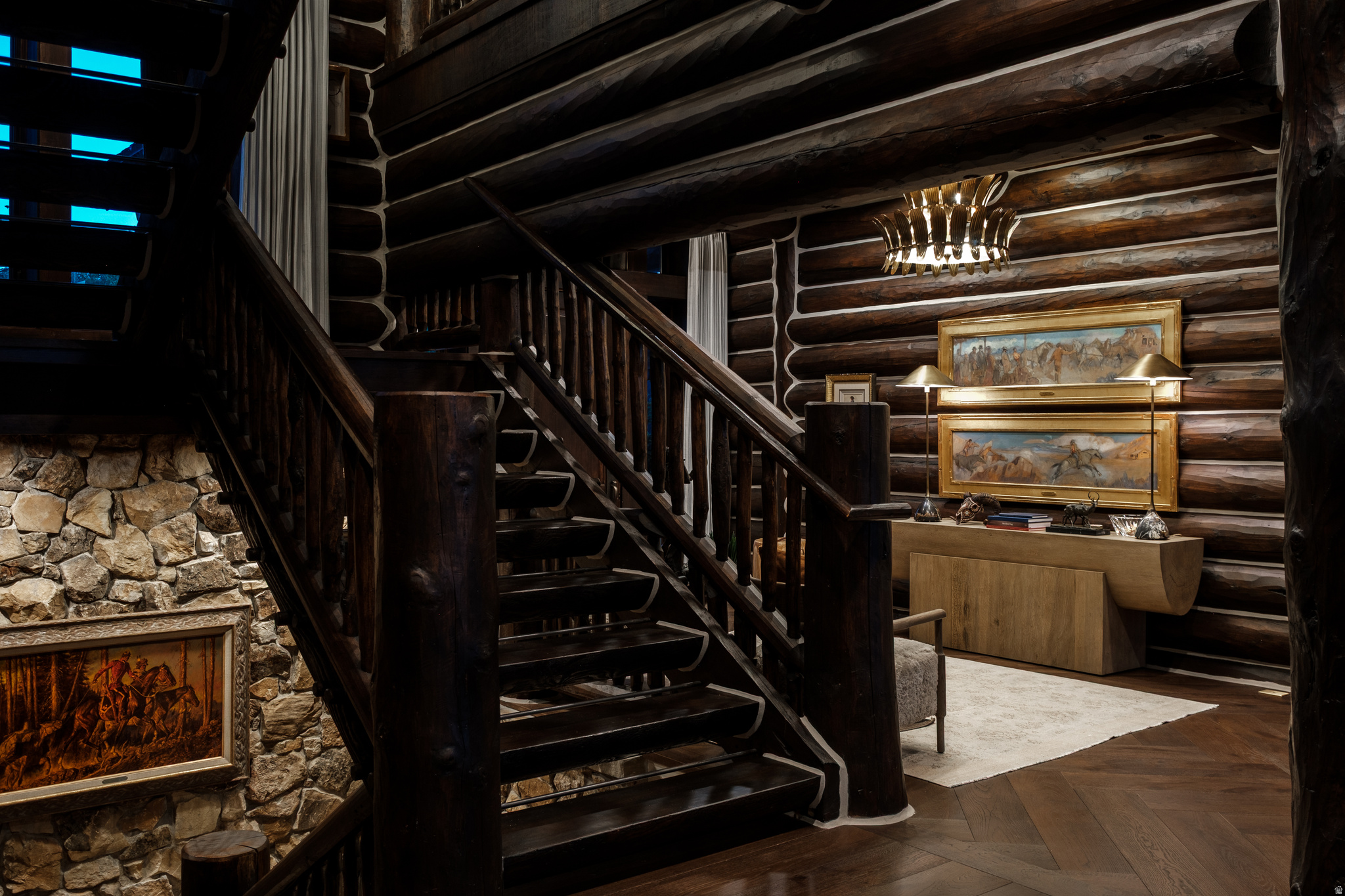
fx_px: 1158
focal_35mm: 31
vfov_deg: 42.3
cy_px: 448
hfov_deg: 60.3
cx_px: 672
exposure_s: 1/5
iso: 400
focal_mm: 20.9
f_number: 4.5
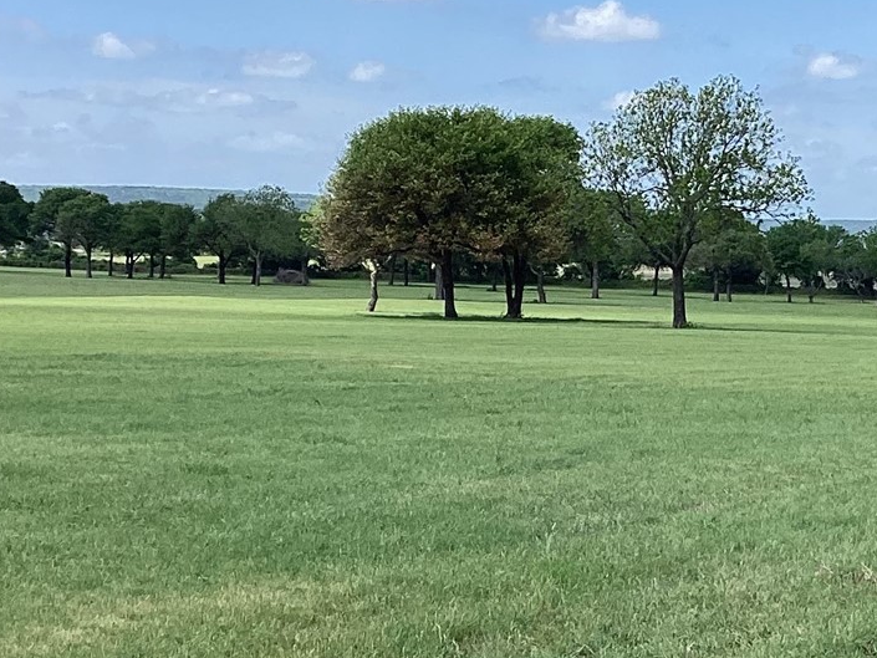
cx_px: 603
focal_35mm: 90
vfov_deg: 16.3
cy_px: 481
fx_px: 2281
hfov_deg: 21.7
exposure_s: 1/1031
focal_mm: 3.3
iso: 25
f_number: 2.4
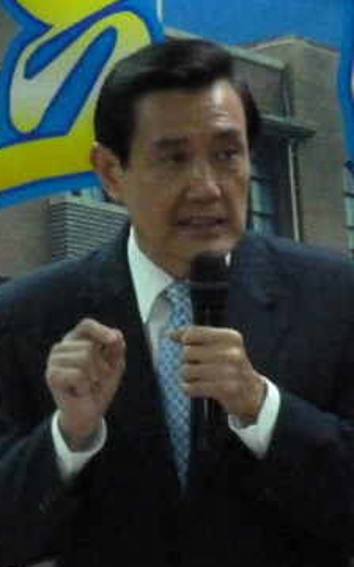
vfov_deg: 2.5
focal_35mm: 825
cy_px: 258
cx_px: 182
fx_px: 12735
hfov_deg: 1.6
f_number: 4.9
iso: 1000
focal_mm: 49.2
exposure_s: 1/60
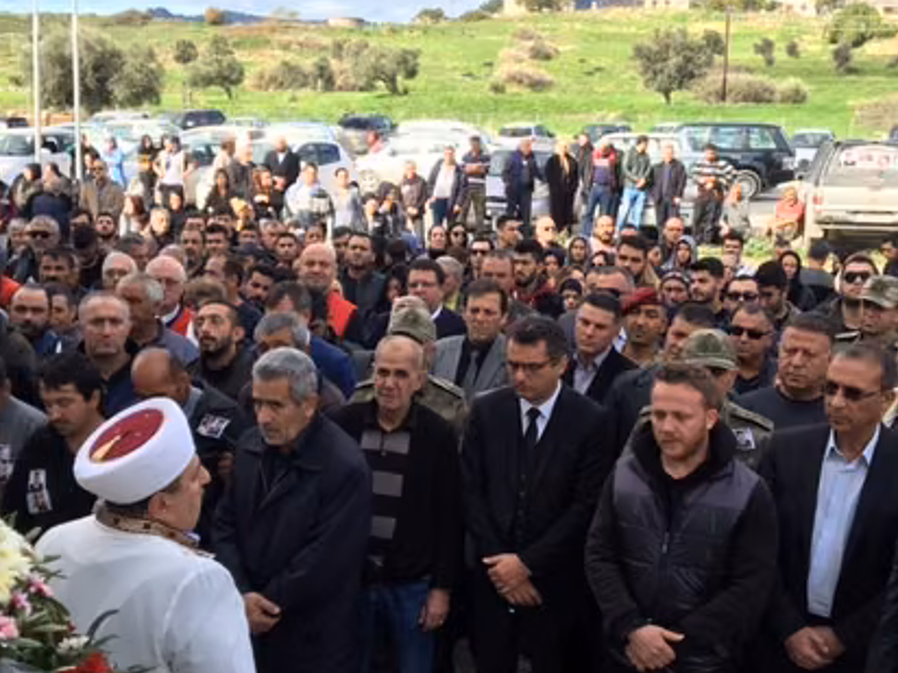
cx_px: 462
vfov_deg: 32.2
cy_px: 370
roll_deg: -3.0
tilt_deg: -10.4
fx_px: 1167
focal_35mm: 45
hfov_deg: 42.1
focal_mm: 4.15
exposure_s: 1/625
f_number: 2.2
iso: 25
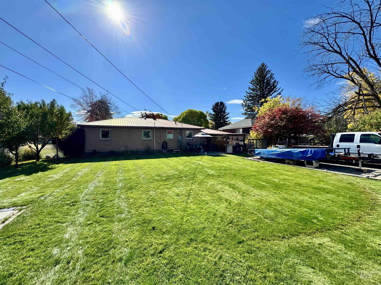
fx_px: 154
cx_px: 190
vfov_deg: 85.7
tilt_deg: -1.9
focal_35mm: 14
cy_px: 142
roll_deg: -0.3
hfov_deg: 102.1
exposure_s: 1/2146
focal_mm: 2.22
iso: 50
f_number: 2.2
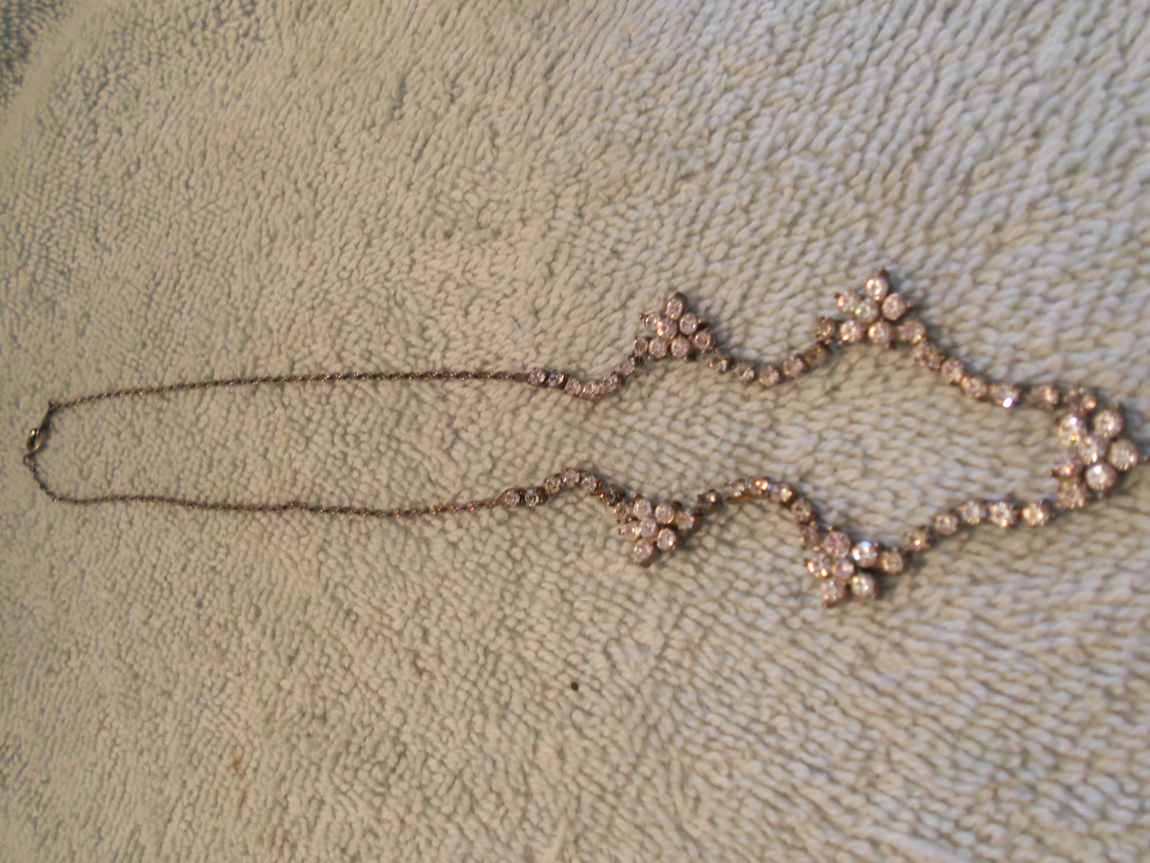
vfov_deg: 44.2
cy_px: 432
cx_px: 575
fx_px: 1063
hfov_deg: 56.8
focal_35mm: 32
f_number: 3.5
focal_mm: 5.8
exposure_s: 1/30
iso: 320
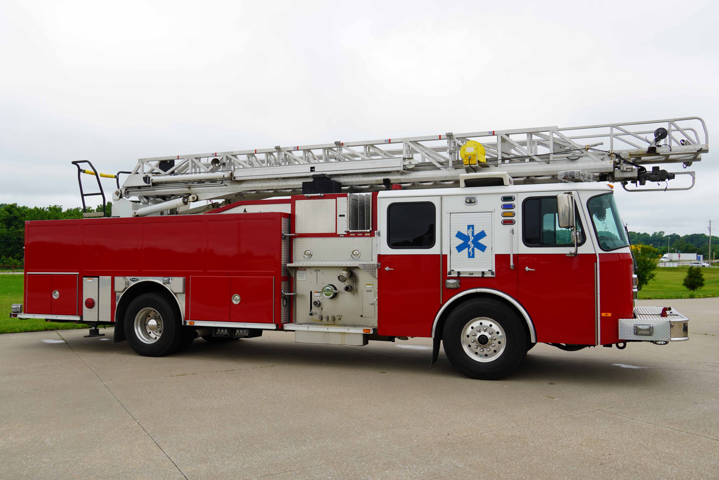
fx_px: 599
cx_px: 360
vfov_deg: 43.6
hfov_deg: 61.9
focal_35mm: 30
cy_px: 240
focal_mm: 20
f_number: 8
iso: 100
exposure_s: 1/125
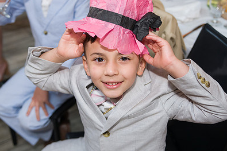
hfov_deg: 41.9
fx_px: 296
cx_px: 110
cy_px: 63
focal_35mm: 47
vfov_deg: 28.6
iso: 1000
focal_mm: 32
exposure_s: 1/125
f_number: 3.2
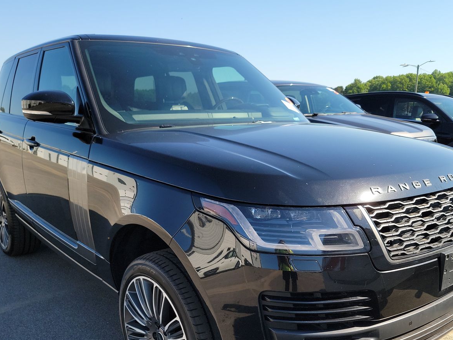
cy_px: 213
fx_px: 432
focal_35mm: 33
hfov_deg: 55.3
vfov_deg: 42.6
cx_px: 233
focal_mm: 6.7
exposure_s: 1/434
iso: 50
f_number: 1.8
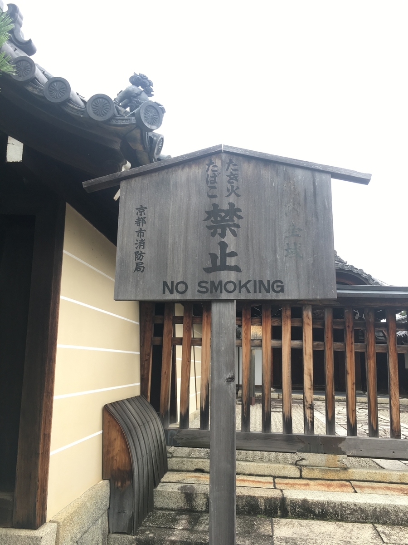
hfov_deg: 48.2
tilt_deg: +11.9
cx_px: 204
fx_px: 456
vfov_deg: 61.7
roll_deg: -2.4
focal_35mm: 29
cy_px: 272
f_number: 2.2
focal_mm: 4.15
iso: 25
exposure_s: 1/120
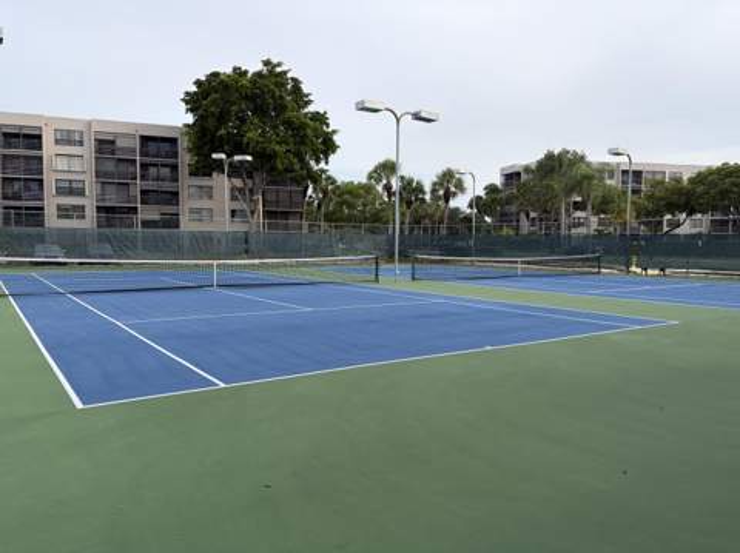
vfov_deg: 53.0
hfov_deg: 67.4
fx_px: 555
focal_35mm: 26
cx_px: 370
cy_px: 276
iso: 50
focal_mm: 5.96
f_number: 1.6
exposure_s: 1/1484
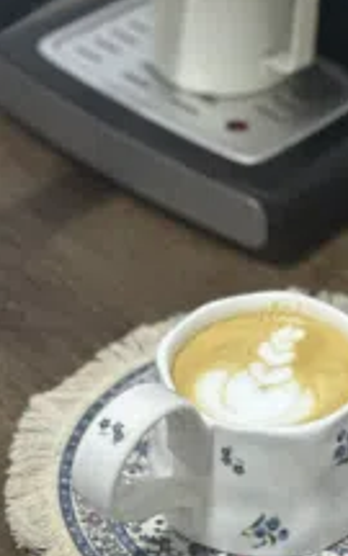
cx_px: 356
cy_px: 95
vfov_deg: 13.8
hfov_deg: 8.6
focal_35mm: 151
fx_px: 2291
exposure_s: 1/40
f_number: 2.8
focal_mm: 9
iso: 160
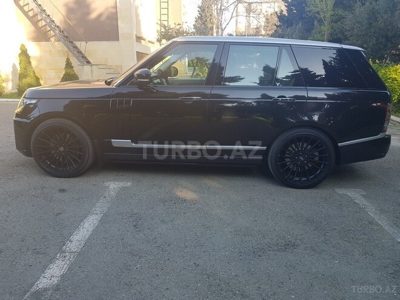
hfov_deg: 67.3
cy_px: 150
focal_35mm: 26
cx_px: 200
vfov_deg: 53.1
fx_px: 300
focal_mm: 4.2
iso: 40
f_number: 1.7
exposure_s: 1/242
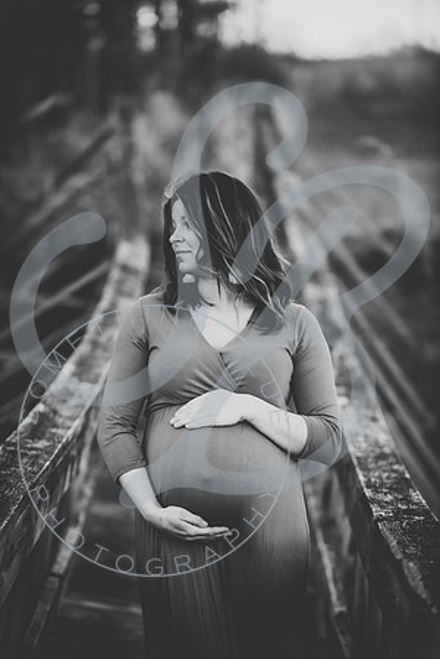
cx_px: 220
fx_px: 2566
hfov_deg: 9.8
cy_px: 330
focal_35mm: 140
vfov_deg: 14.7
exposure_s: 1/400
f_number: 2.8
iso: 200
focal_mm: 140
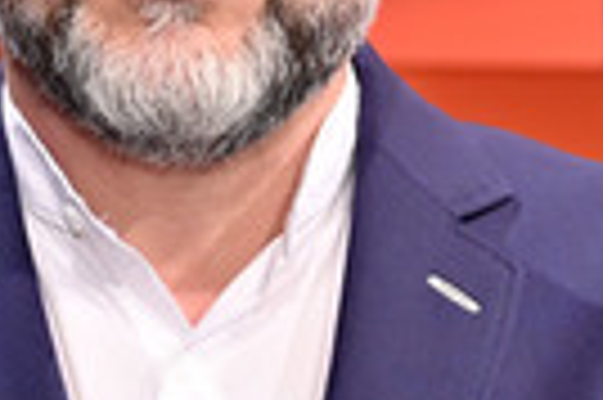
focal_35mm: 104
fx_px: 1740
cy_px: 22
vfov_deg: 13.0
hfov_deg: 19.6
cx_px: 180
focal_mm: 31
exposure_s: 1/200
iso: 1600
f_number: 2.8
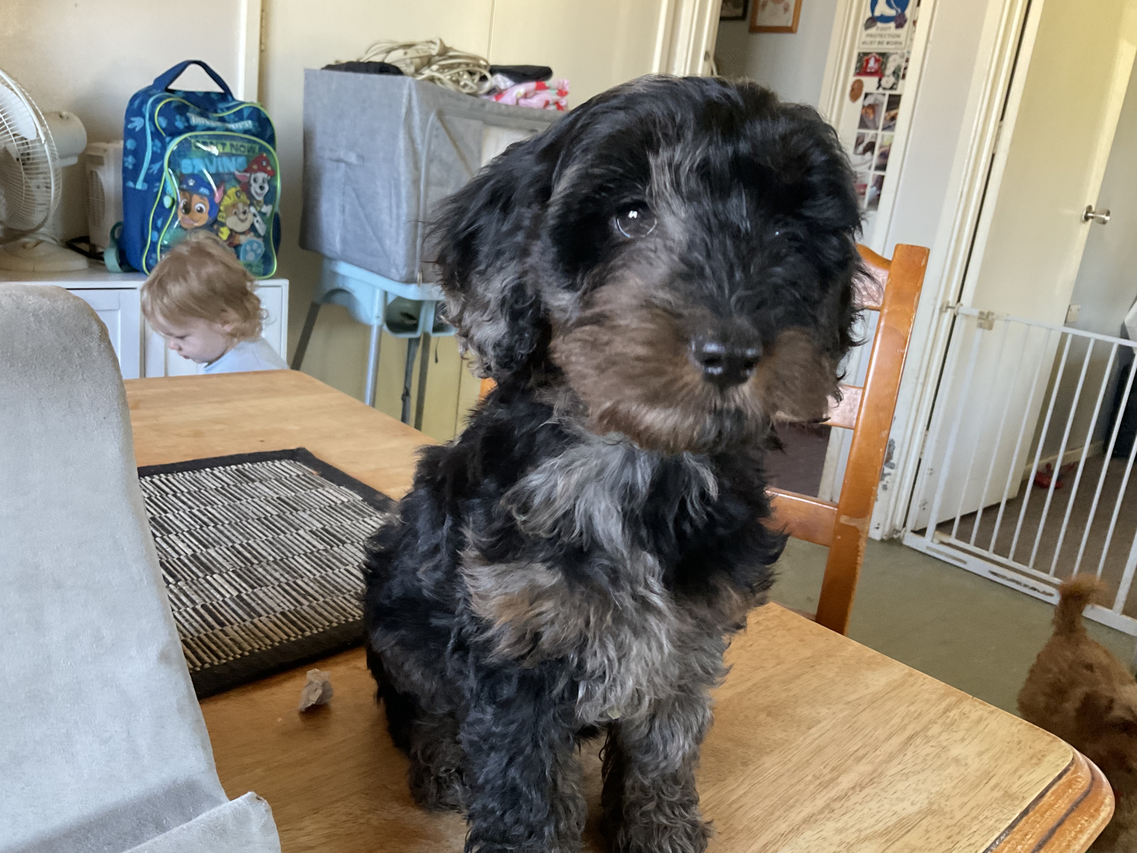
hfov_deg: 61.7
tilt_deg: -15.0
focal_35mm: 29
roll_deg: -6.5
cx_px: 568
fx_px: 953
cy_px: 426
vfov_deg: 48.2
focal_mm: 3
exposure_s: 1/60
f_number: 1.8
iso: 250
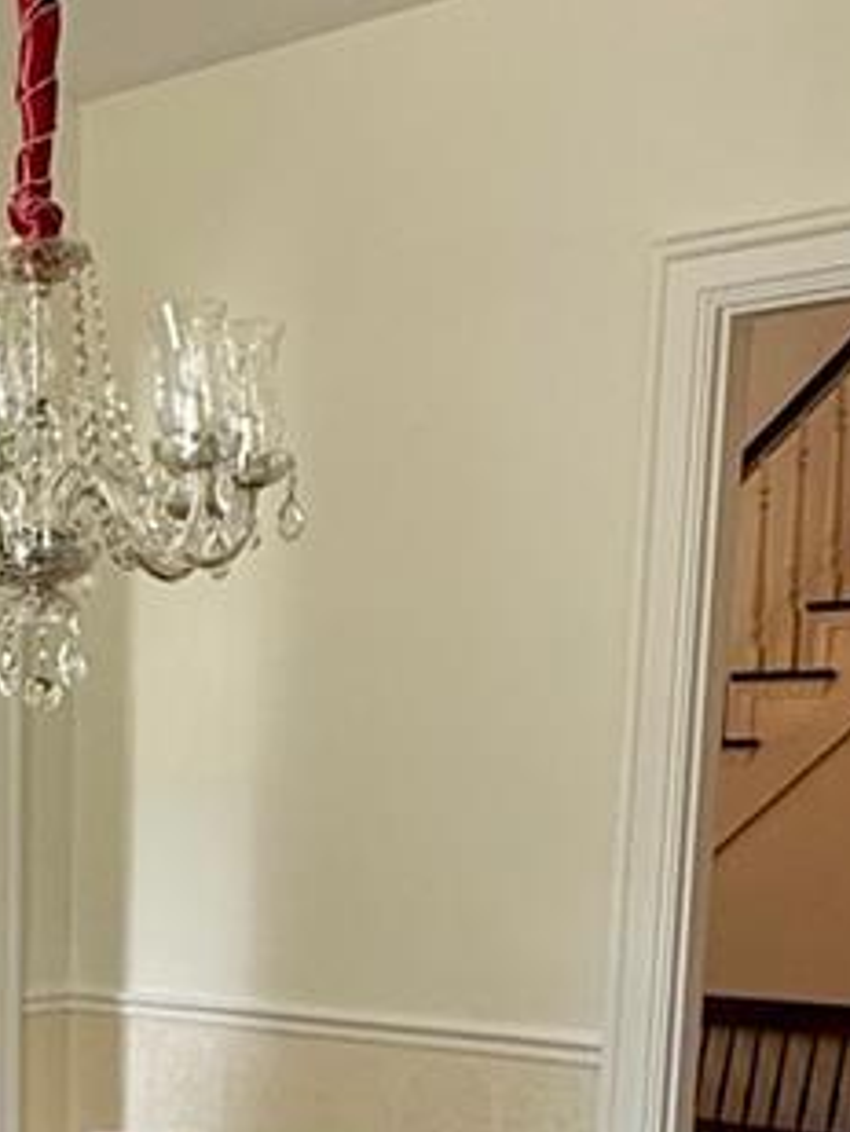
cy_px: 1216
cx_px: -27
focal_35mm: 68
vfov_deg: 26.5
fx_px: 2225
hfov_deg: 20.8
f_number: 2.2
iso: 200
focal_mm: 2.22
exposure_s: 1/99
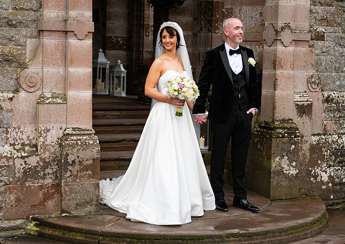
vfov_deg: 18.7
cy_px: 118
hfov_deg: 26.2
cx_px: 157
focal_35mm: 76
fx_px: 741
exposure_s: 1/200
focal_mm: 70
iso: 200
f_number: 3.5
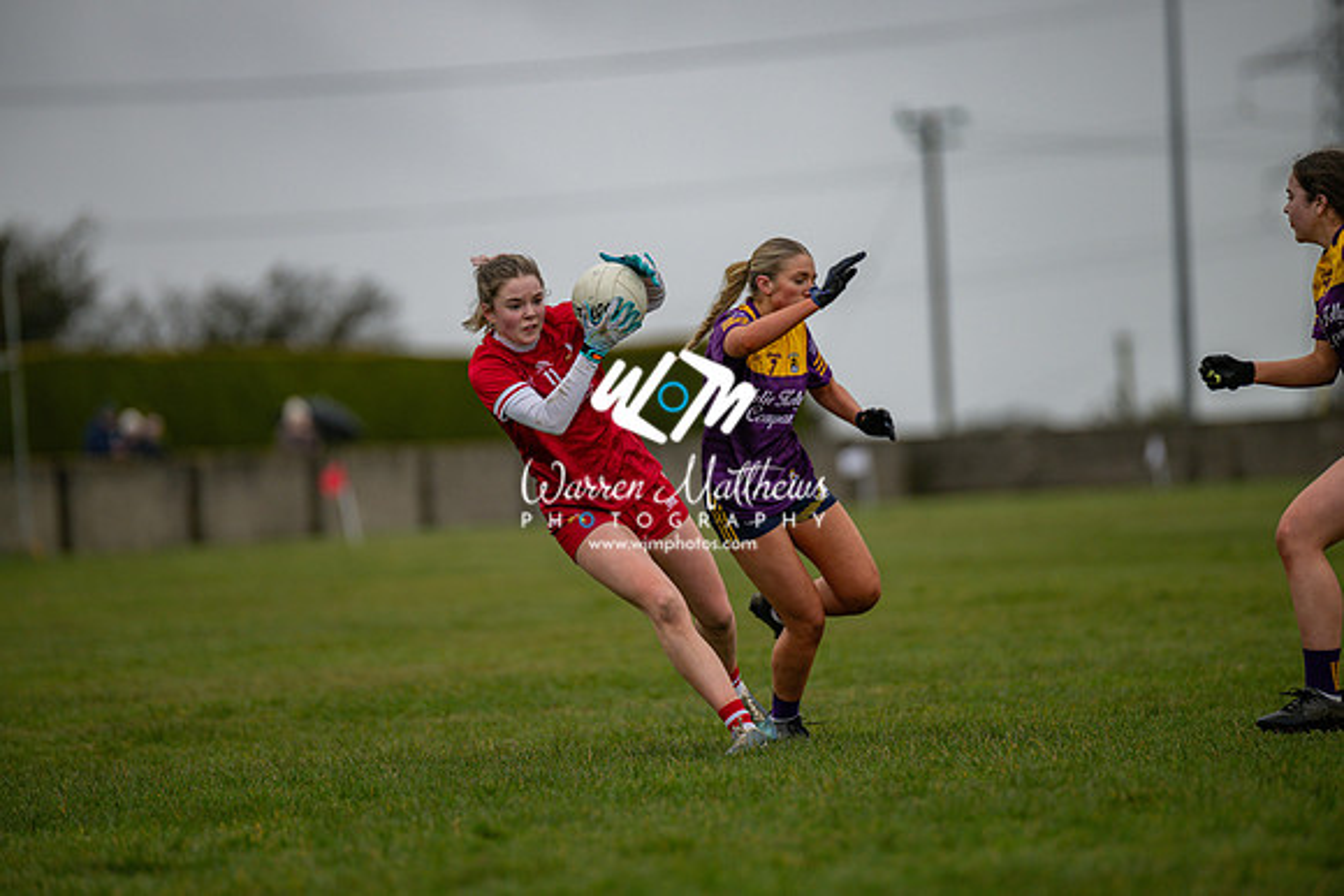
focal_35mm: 270
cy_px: 448
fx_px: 10082
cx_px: 672
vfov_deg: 5.1
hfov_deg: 7.6
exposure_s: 1/1000
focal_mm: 270
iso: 320
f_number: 2.8
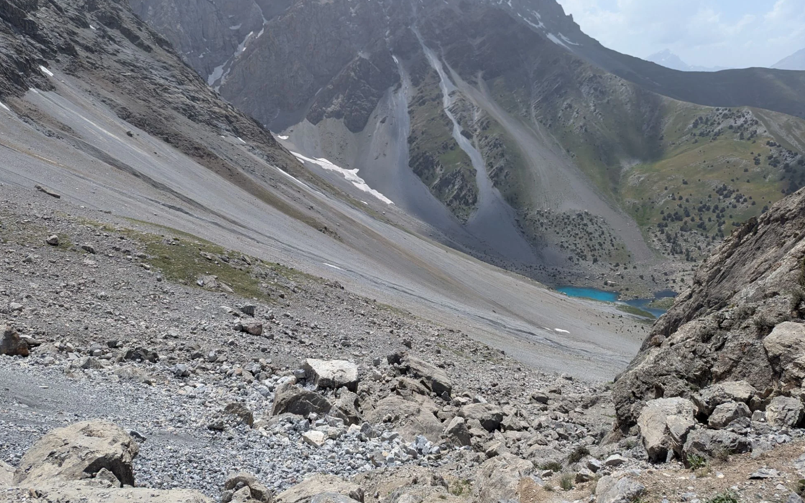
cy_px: 202
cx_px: 395
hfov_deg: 70.4
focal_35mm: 26
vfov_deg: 47.3
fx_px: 570
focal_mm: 6.81
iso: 51
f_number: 1.85
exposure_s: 1/2571
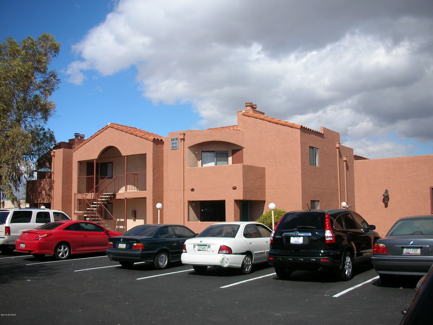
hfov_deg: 52.6
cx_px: 216
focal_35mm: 35
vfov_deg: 40.7
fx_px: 438
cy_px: 162
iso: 50
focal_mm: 5.8
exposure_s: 1/137
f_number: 8.5
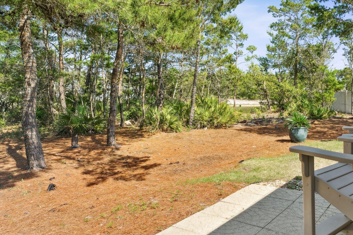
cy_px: 92
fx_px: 279
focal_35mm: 28
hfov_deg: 62.3
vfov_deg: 45.4
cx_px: 248
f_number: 8
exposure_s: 1/500
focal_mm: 19.3
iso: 640
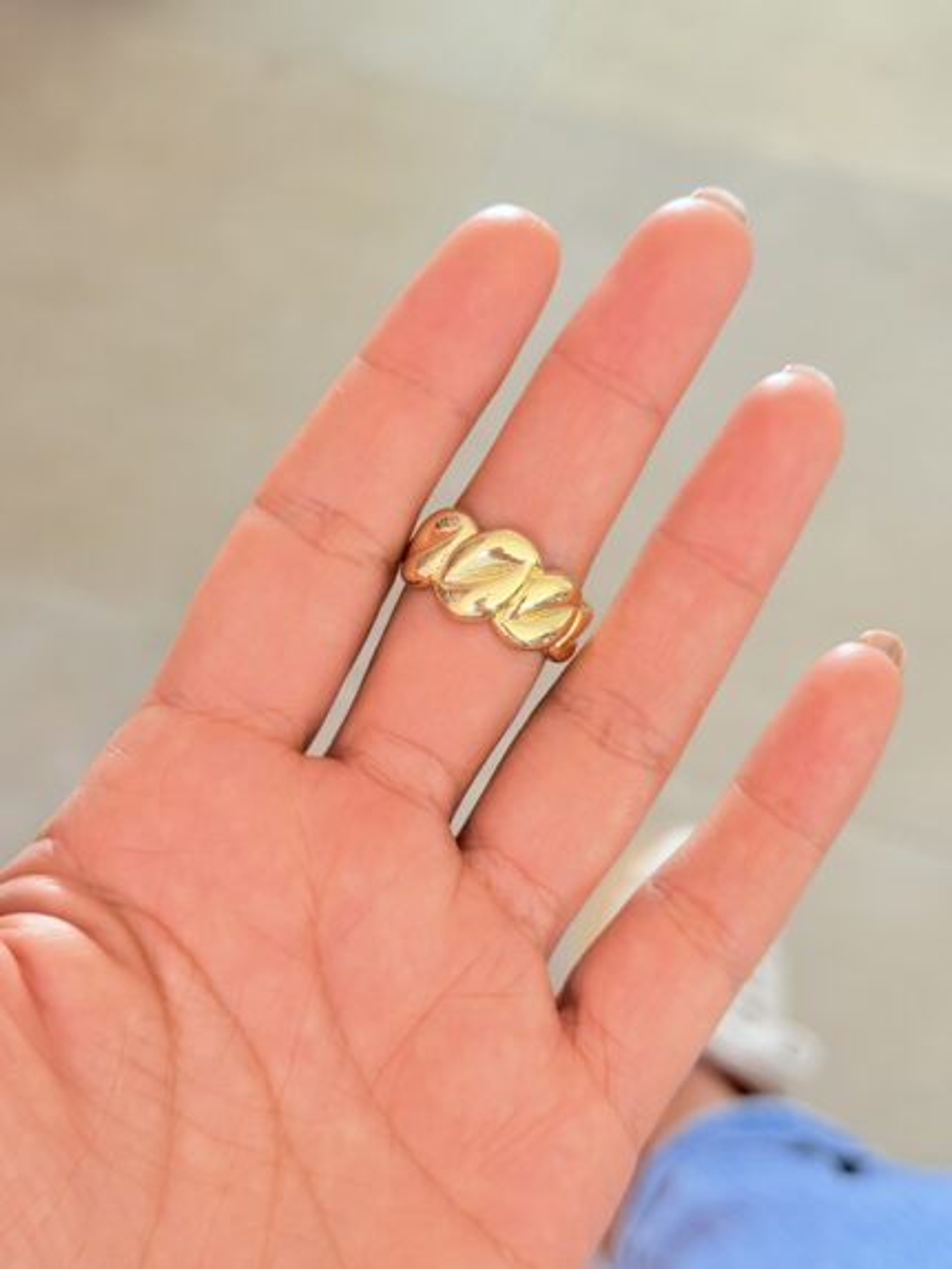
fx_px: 1759
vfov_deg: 39.6
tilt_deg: -52.9
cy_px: 634
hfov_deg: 30.3
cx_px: 476
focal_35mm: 48
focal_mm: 6.76
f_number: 1.78
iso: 200
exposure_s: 1/60
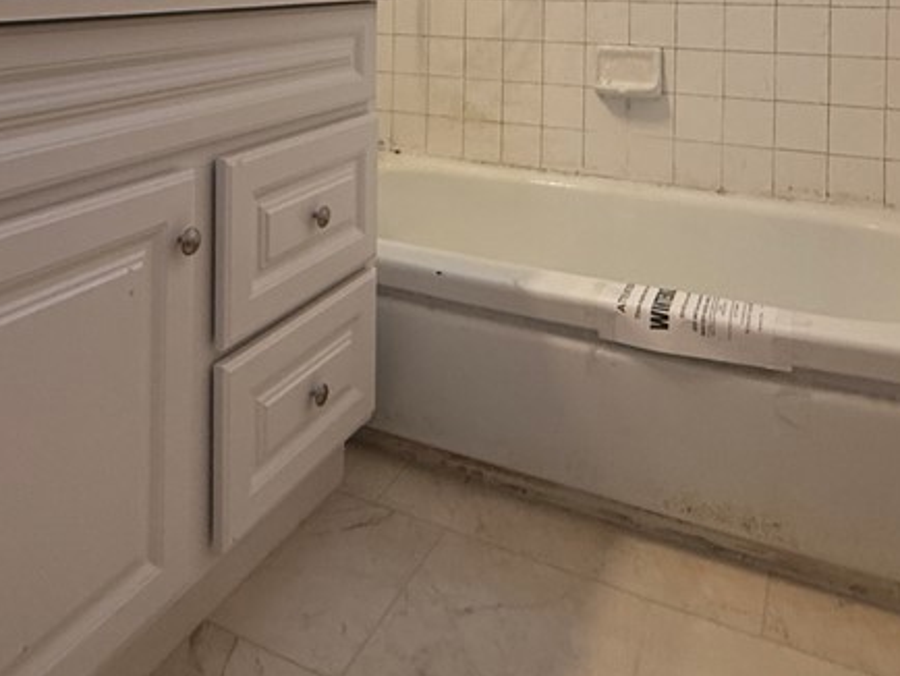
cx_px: 398
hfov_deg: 55.2
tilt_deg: -0.8
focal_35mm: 33
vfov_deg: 37.8
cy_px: -15
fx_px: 858
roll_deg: -1.2
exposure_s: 1/120
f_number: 2.2
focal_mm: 2.22
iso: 250
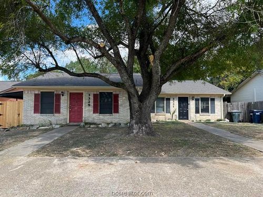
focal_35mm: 26
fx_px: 198
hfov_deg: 67.3
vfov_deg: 53.1
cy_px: 98
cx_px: 132
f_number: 1.5
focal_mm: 5.7
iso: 50
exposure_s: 1/1038
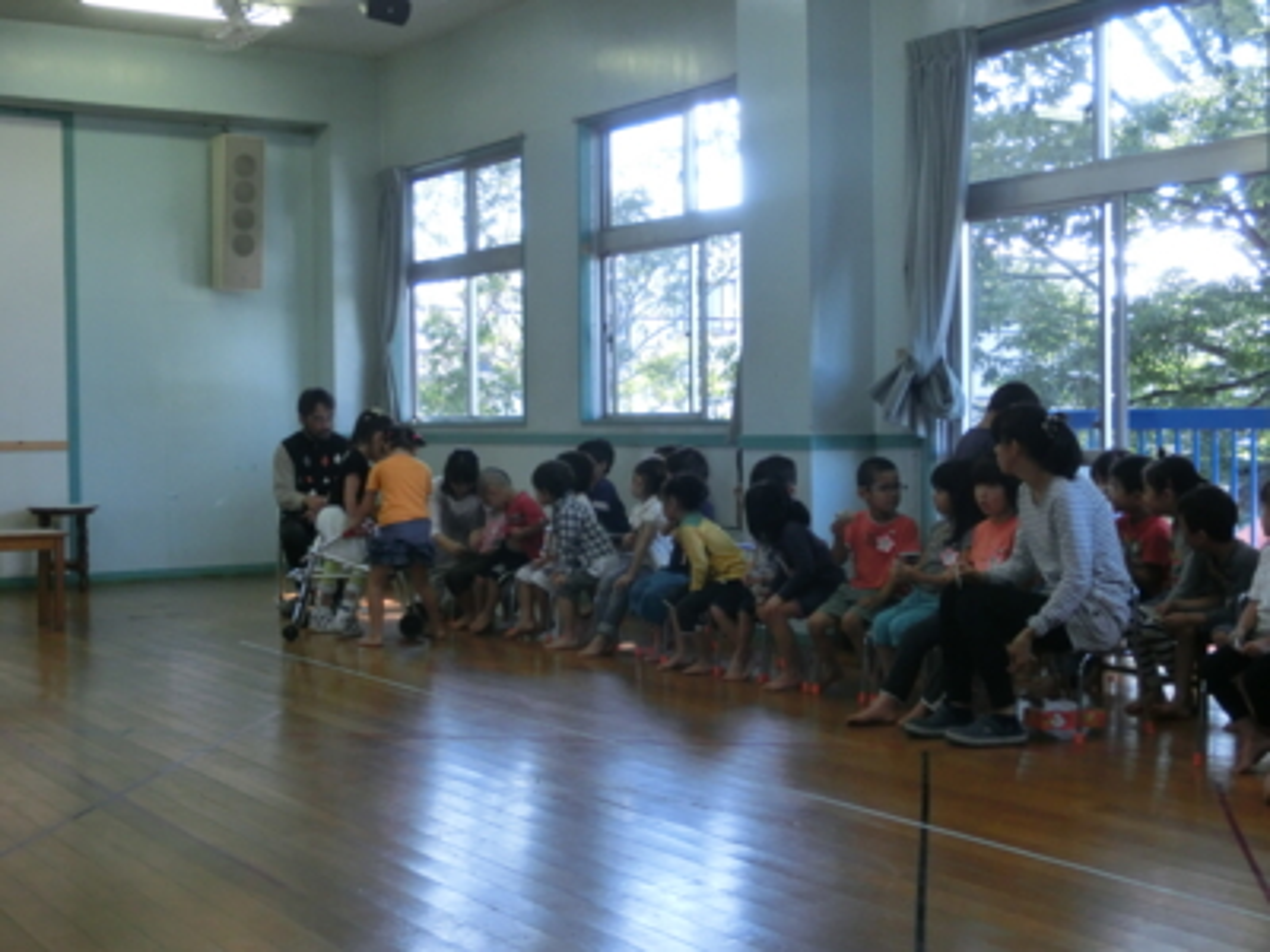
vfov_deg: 30.9
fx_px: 1724
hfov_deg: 40.4
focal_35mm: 47
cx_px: 635
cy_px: 476
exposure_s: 1/125
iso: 250
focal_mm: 8.29
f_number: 4.2
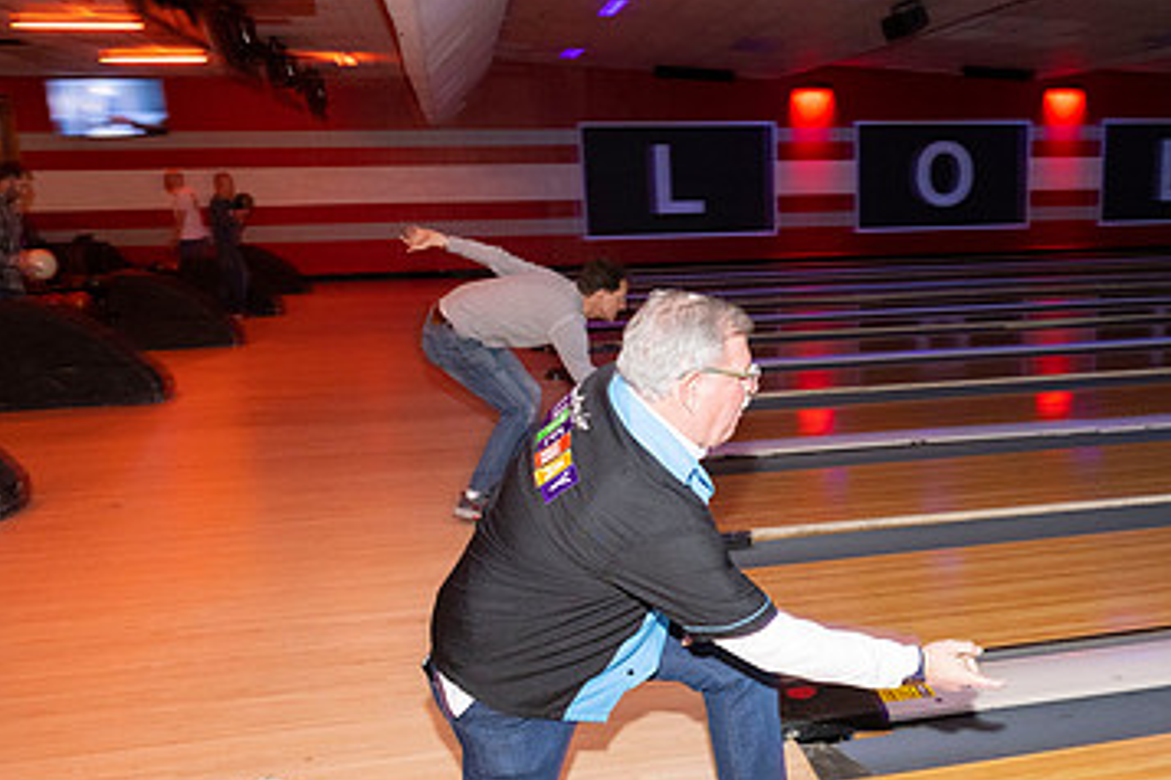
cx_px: 787
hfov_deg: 48.7
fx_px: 1268
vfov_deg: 33.9
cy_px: 513
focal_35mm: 39
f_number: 5.6
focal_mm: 24
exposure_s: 1/100
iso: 2000
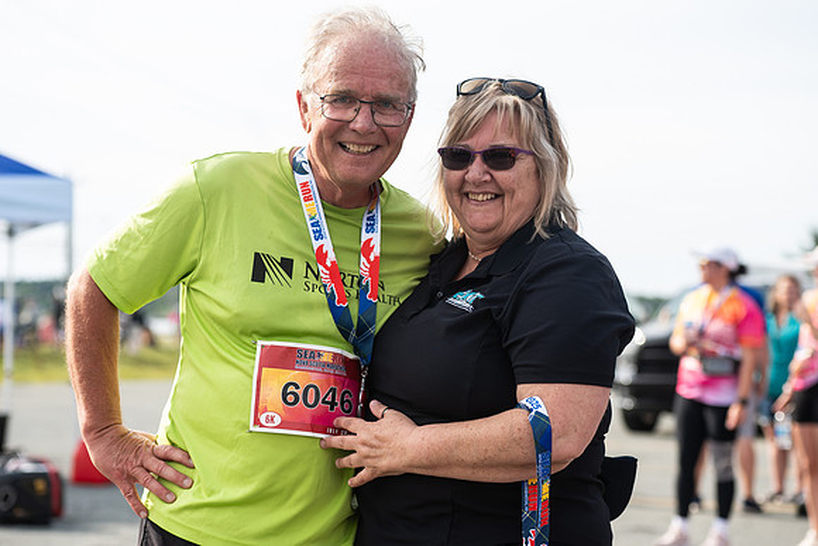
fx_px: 1766
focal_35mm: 78
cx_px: 409
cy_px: 285
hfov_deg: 26.1
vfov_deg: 17.6
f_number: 4.5
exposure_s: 1/1250
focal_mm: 70
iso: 250
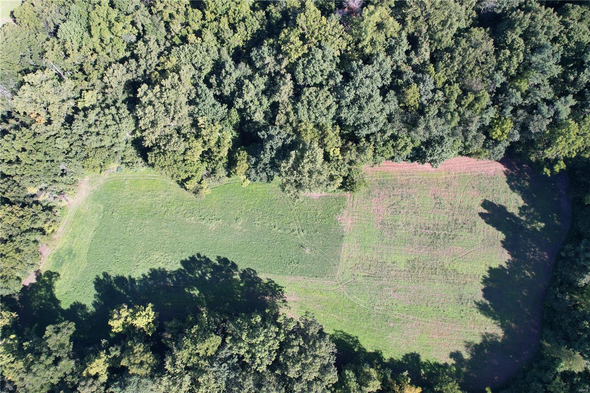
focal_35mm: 22
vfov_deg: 57.2
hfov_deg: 78.6
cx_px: 295
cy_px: 196
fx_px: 360
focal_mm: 8.38
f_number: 2.8
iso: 100
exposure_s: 1/80
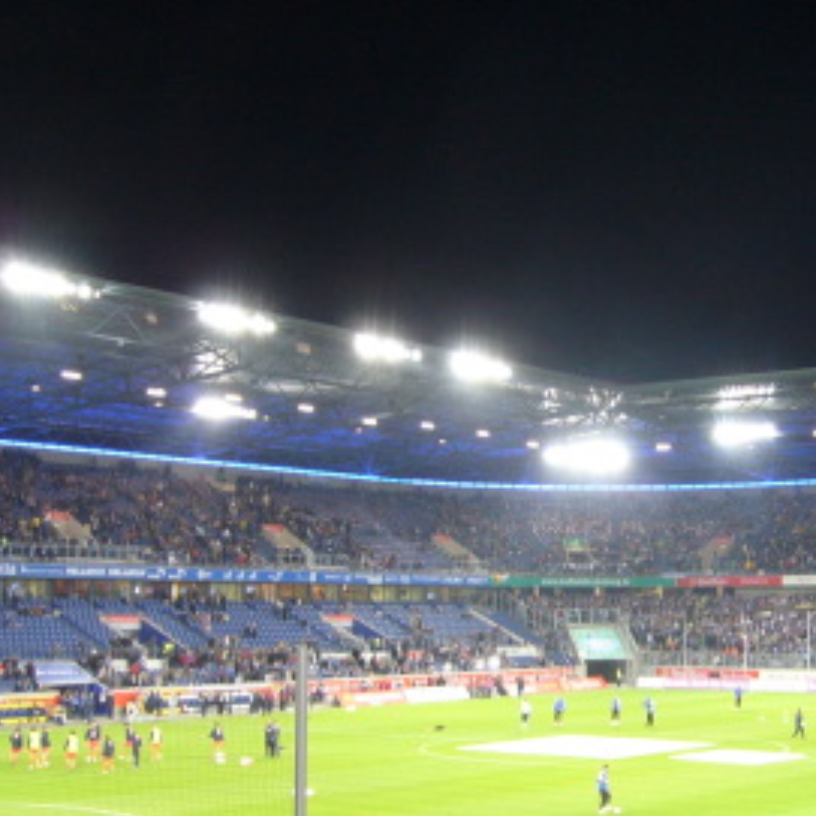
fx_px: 1520
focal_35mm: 57
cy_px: 447
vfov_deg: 30.0
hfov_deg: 29.6
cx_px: 602
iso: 100
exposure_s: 1/15
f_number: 2.8
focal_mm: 5.8
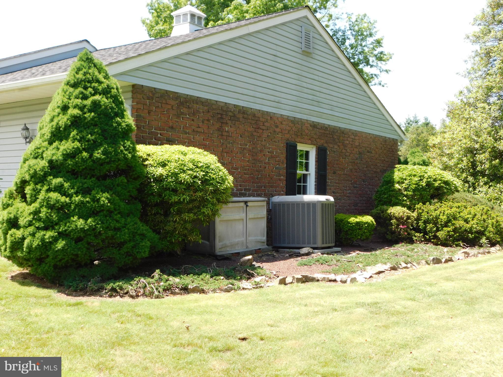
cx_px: 252
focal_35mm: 40
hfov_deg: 46.8
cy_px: 188
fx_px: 581
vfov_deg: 36.0
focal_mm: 7.1
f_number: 3.6
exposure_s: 1/250
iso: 125
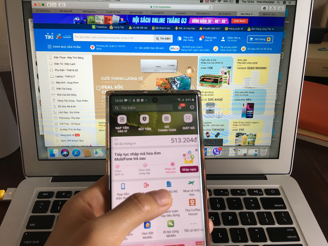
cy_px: 123
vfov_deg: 48.2
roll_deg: -0.9
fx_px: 275
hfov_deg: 61.7
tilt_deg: -35.4
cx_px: 164
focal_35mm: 29
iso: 25
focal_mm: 4.15
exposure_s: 1/33
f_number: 2.2
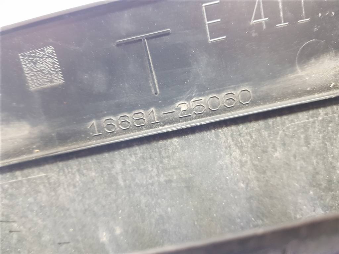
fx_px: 255
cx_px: 170
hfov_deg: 67.3
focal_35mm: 26
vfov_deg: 53.1
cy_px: 127
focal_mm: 4.2
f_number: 1.7
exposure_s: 1/20
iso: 250
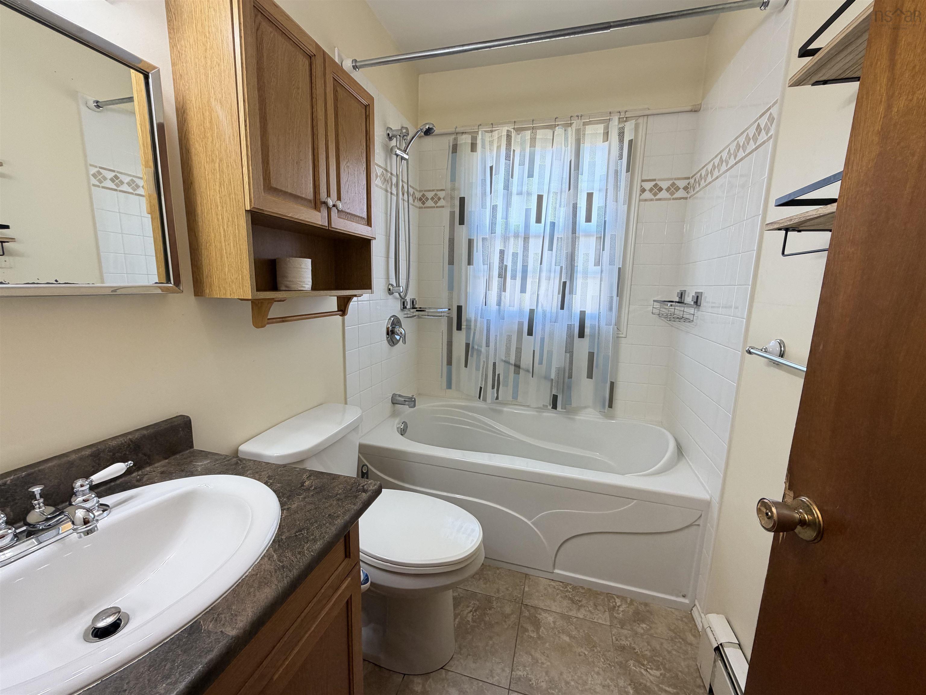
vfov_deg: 85.7
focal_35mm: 14
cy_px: 348
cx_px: 463
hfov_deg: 102.1
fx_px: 375
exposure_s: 1/121
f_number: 2.2
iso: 200
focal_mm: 2.22
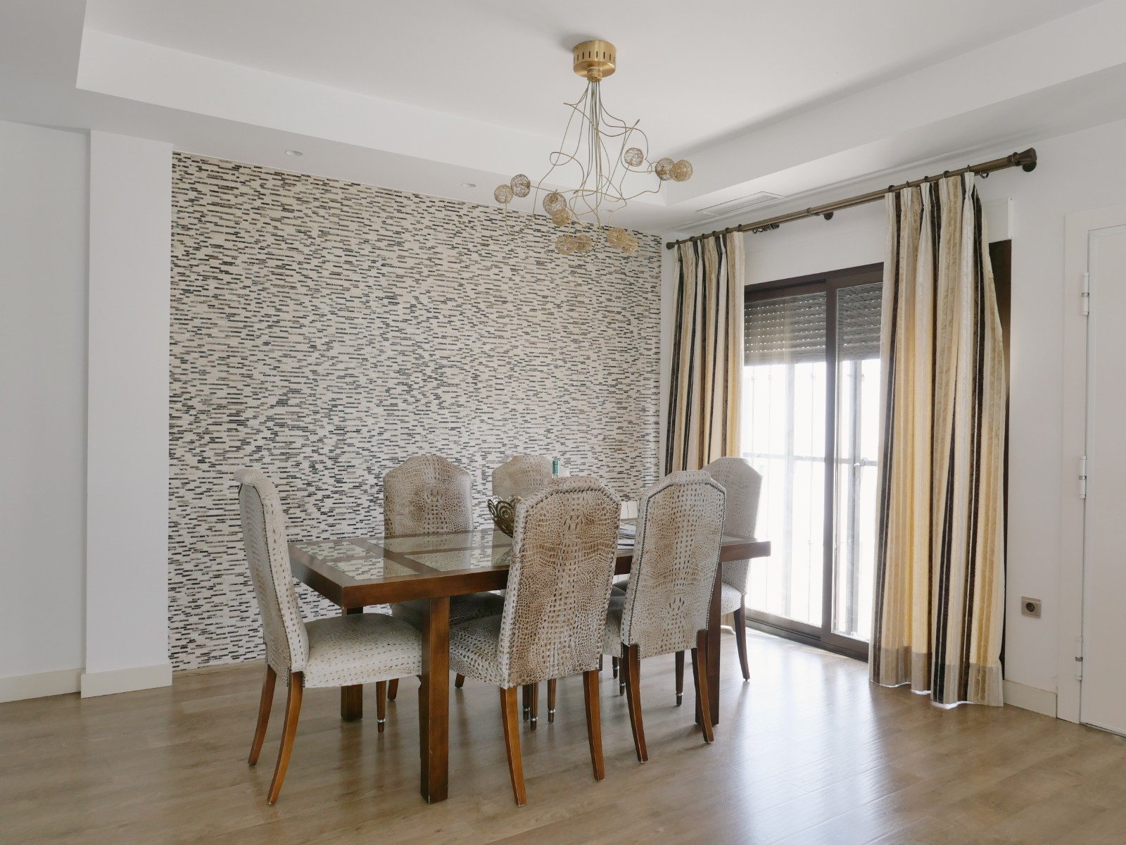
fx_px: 781
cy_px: 422
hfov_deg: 71.6
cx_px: 563
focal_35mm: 24
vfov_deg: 56.8
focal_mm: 10.9
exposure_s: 1/125
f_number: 4
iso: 200
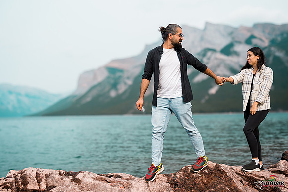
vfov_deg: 37.9
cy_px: 96
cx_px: 144
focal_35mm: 35
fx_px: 280
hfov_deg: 54.4
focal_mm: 35
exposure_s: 1/3200
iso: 200
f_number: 2.8
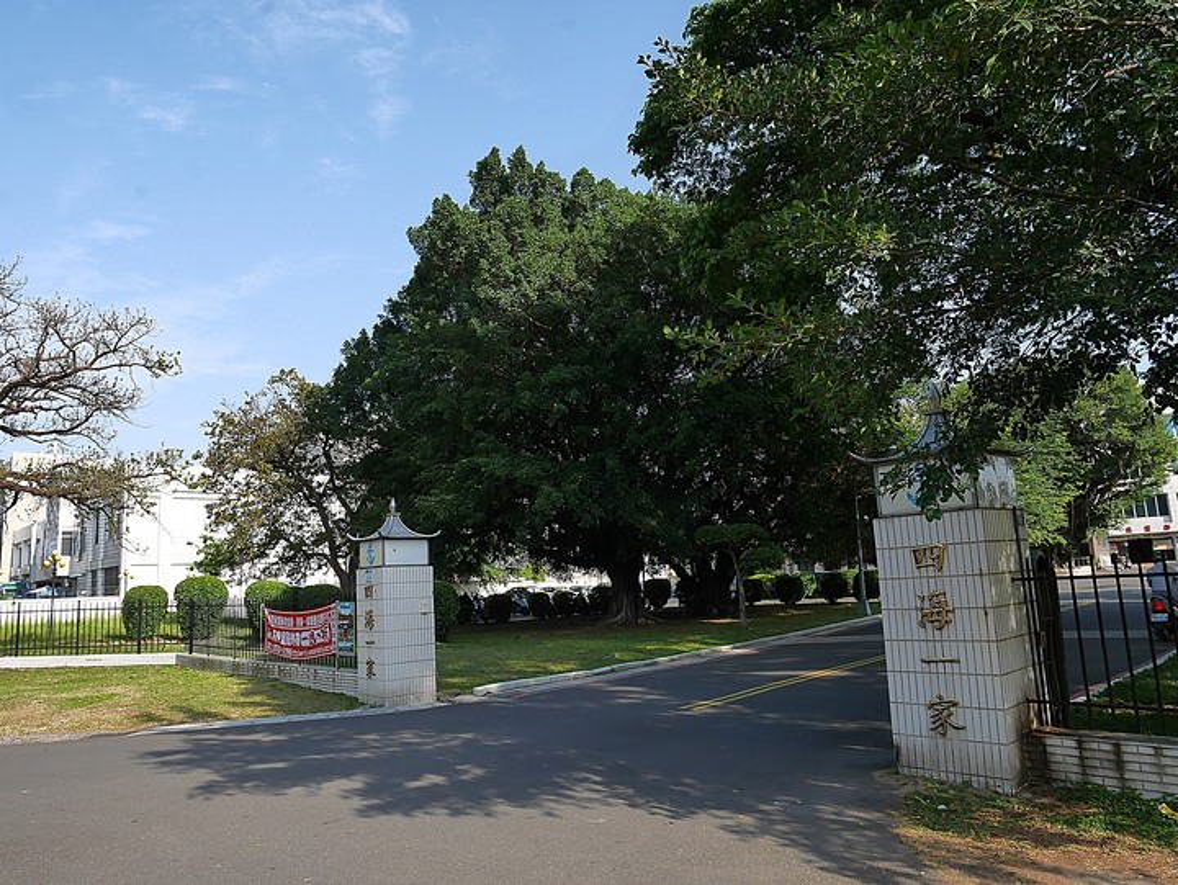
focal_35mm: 24
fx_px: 817
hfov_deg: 71.6
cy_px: 442
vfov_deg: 56.9
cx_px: 589
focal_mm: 12
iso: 125
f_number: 7.1
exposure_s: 1/320
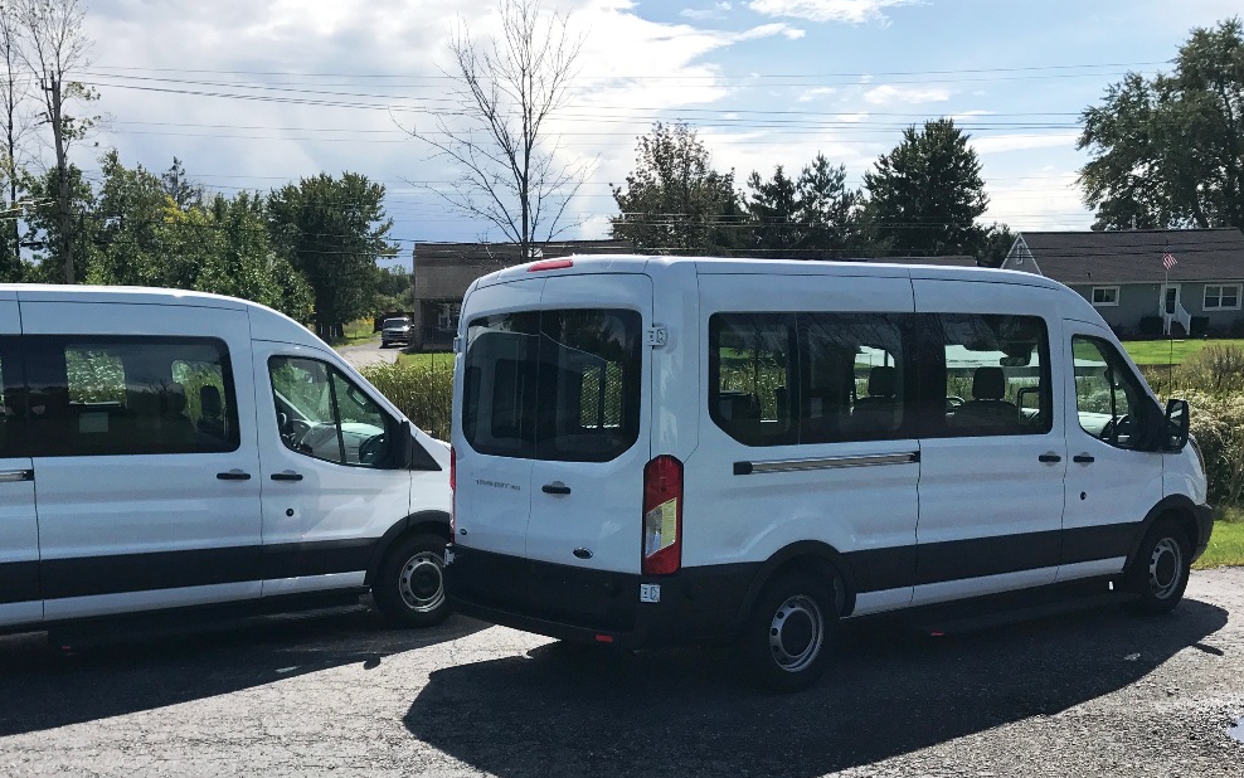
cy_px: 565
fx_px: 1390
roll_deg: +0.8
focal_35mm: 41
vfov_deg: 30.8
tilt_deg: -8.2
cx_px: 404
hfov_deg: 47.3
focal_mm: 3.99
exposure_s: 1/3195
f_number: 1.8
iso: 20
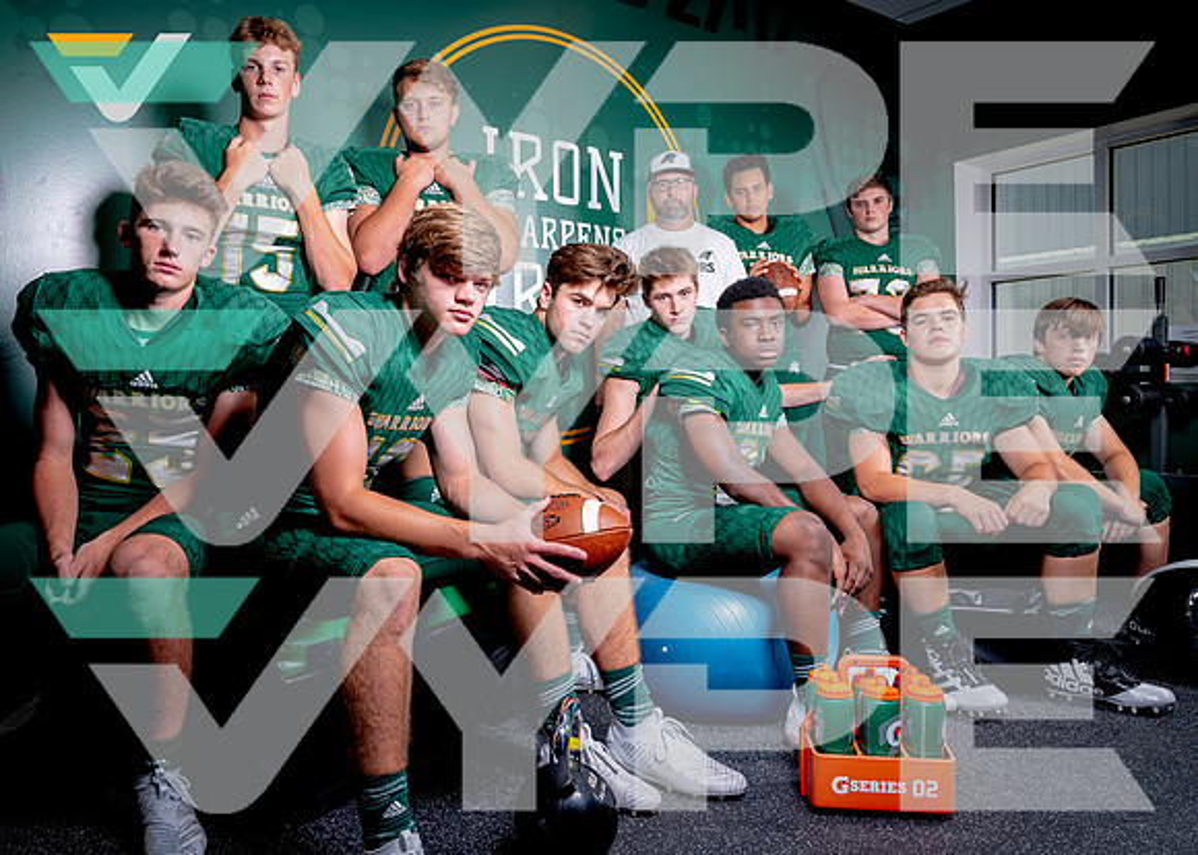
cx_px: 513
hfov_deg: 65.8
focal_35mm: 27
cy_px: 418
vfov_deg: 49.9
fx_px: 919
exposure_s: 1/125
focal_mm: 24
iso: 125
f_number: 8
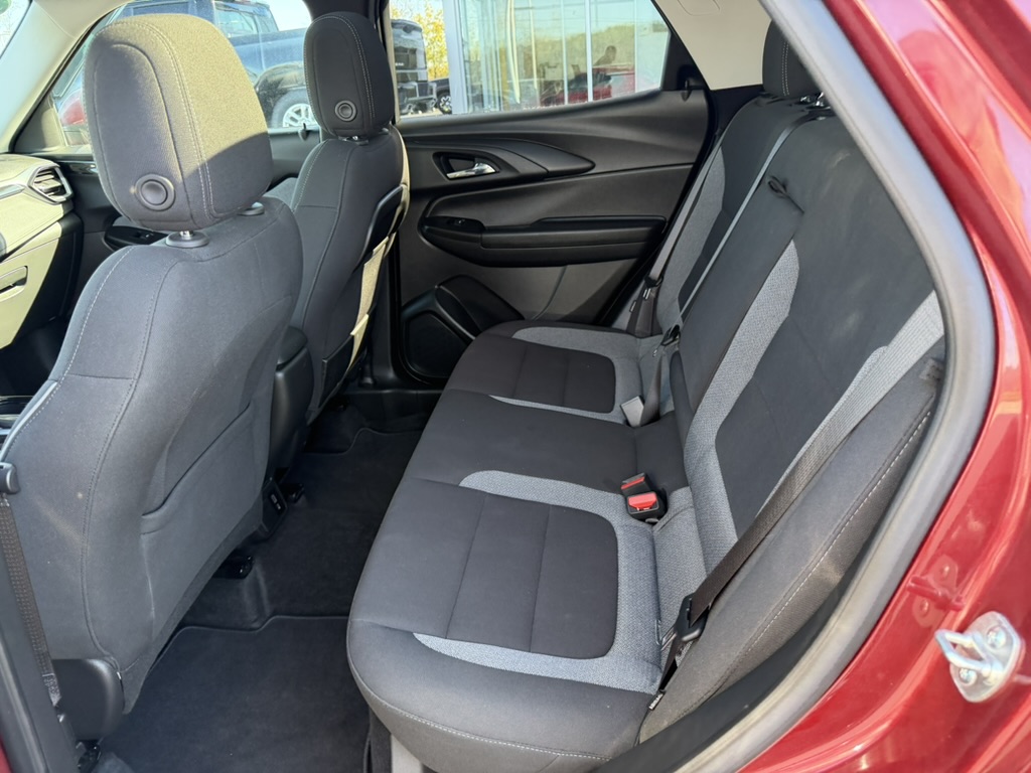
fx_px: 715
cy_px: 386
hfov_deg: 71.6
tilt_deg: -21.8
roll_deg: +3.3
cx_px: 516
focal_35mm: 24
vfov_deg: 56.8
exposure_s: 1/118
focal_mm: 6.76
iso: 200
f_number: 1.78
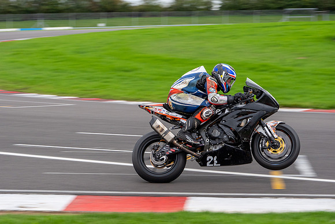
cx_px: 126
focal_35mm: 126
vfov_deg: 10.9
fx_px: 1177
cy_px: 112
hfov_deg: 16.2
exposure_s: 1/500
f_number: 6.3
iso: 640
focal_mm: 100
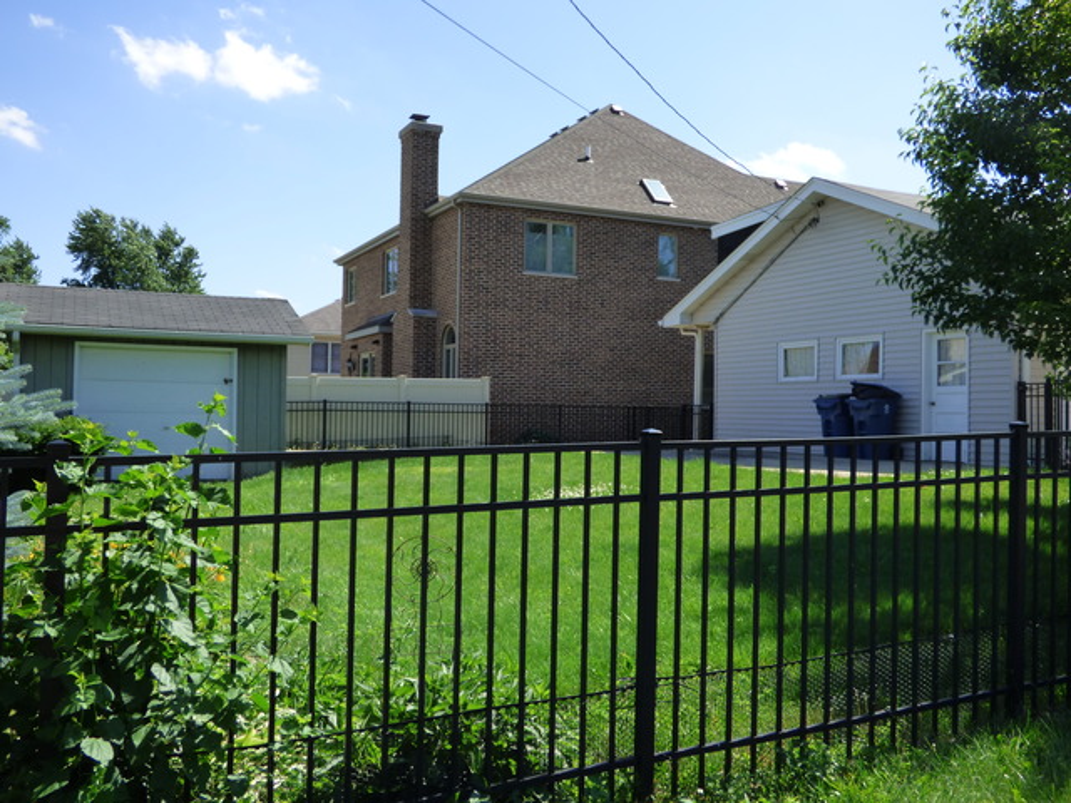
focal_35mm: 32
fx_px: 990
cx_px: 536
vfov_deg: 44.2
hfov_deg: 56.8
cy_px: 402
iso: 160
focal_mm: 5.78
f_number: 3.4
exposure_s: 1/800
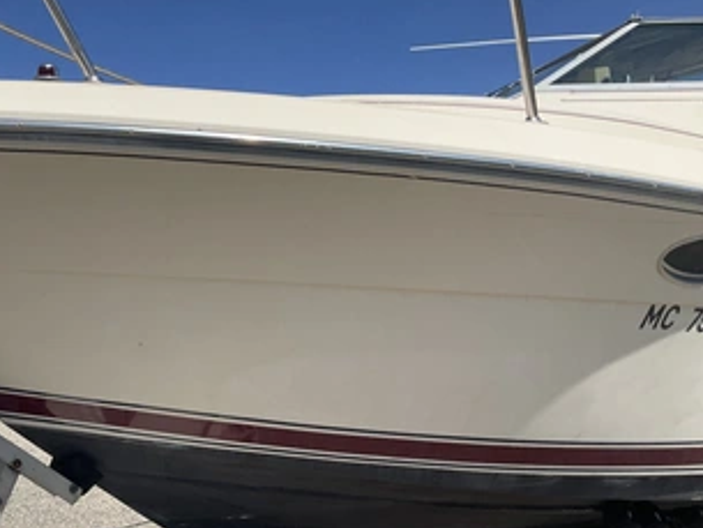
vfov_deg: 37.6
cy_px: 316
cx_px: 286
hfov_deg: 48.7
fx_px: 772
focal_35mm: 38
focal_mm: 3
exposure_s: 1/2427
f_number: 1.8
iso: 25
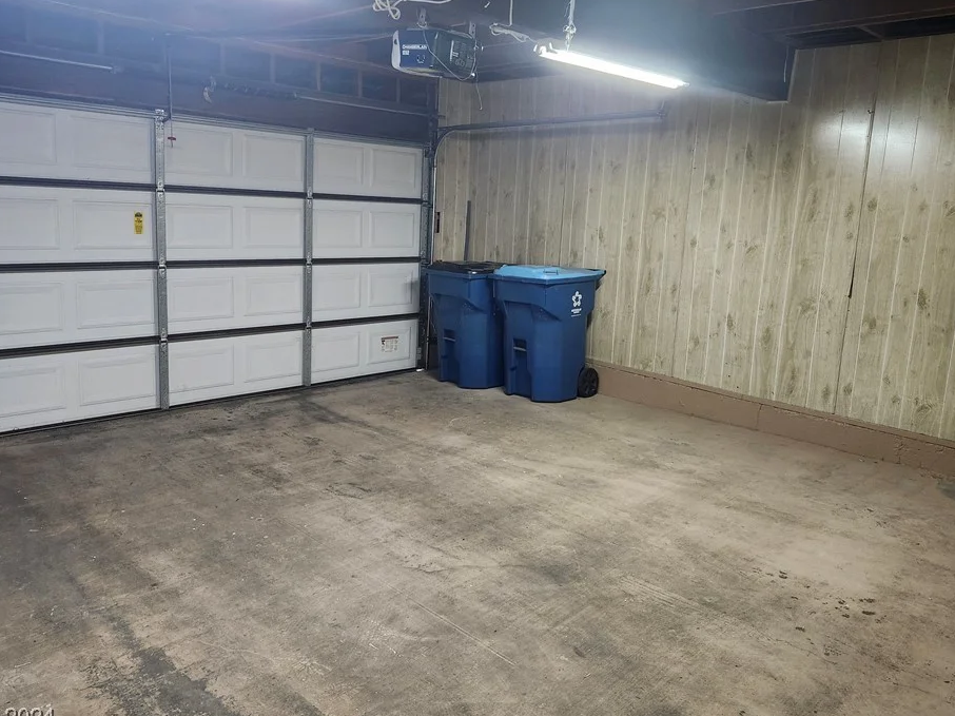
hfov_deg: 67.3
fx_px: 717
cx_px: 488
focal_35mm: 26
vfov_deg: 53.0
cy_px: 335
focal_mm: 5.54
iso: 1000
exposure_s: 1/60
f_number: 1.8
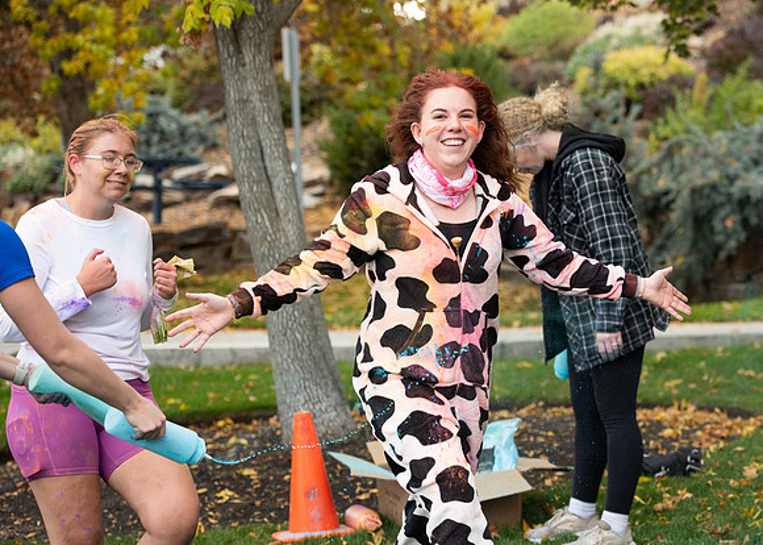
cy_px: 285
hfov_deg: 19.0
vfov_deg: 13.7
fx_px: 2263
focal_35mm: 104
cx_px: 582
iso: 125
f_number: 2.8
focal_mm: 70
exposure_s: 1/1000
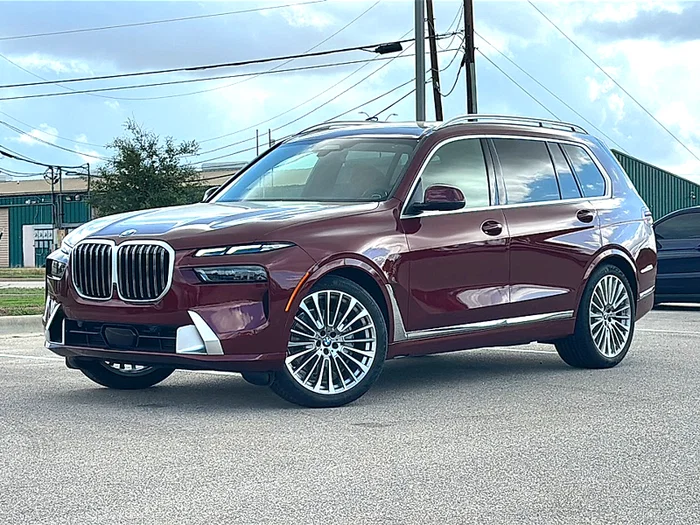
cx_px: 350
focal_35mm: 64
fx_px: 1294
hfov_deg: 30.3
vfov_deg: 22.9
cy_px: 262
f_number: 1.78
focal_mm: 6.86
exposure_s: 1/3175
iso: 64
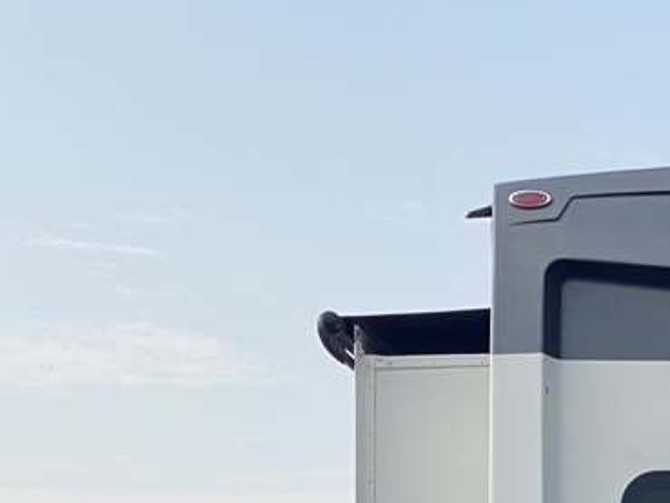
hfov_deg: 11.3
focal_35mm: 169
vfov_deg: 8.6
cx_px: 973
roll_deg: -0.6
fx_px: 3272
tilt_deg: +4.3
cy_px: 746
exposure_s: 1/1410
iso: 20
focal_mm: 6
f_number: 2
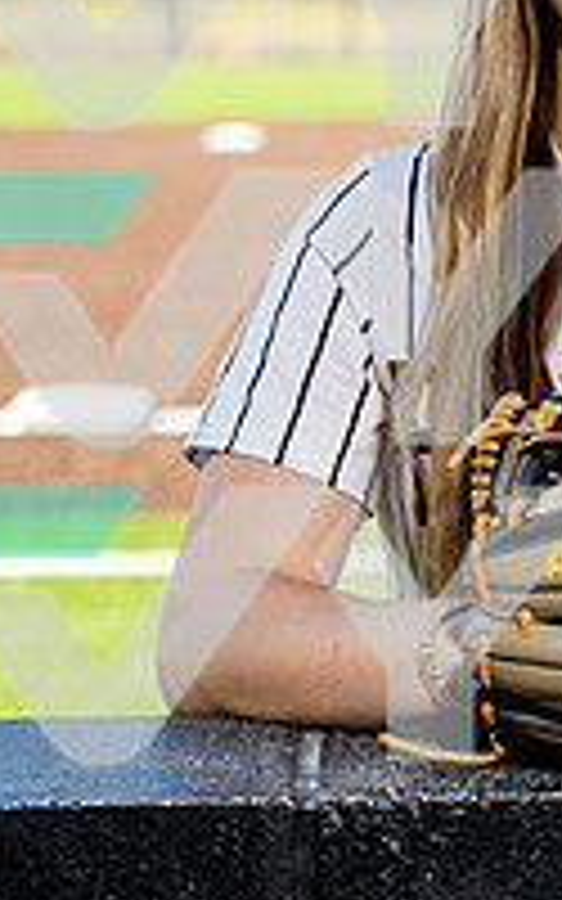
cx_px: 549
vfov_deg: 14.0
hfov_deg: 8.8
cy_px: 310
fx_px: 3651
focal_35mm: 149
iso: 100
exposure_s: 1/250
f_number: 4
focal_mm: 65
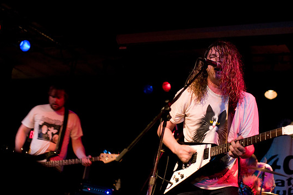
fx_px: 398
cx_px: 158
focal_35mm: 49
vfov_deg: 27.4
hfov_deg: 40.4
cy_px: 104
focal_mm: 30
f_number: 1.4
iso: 1000
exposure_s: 1/50
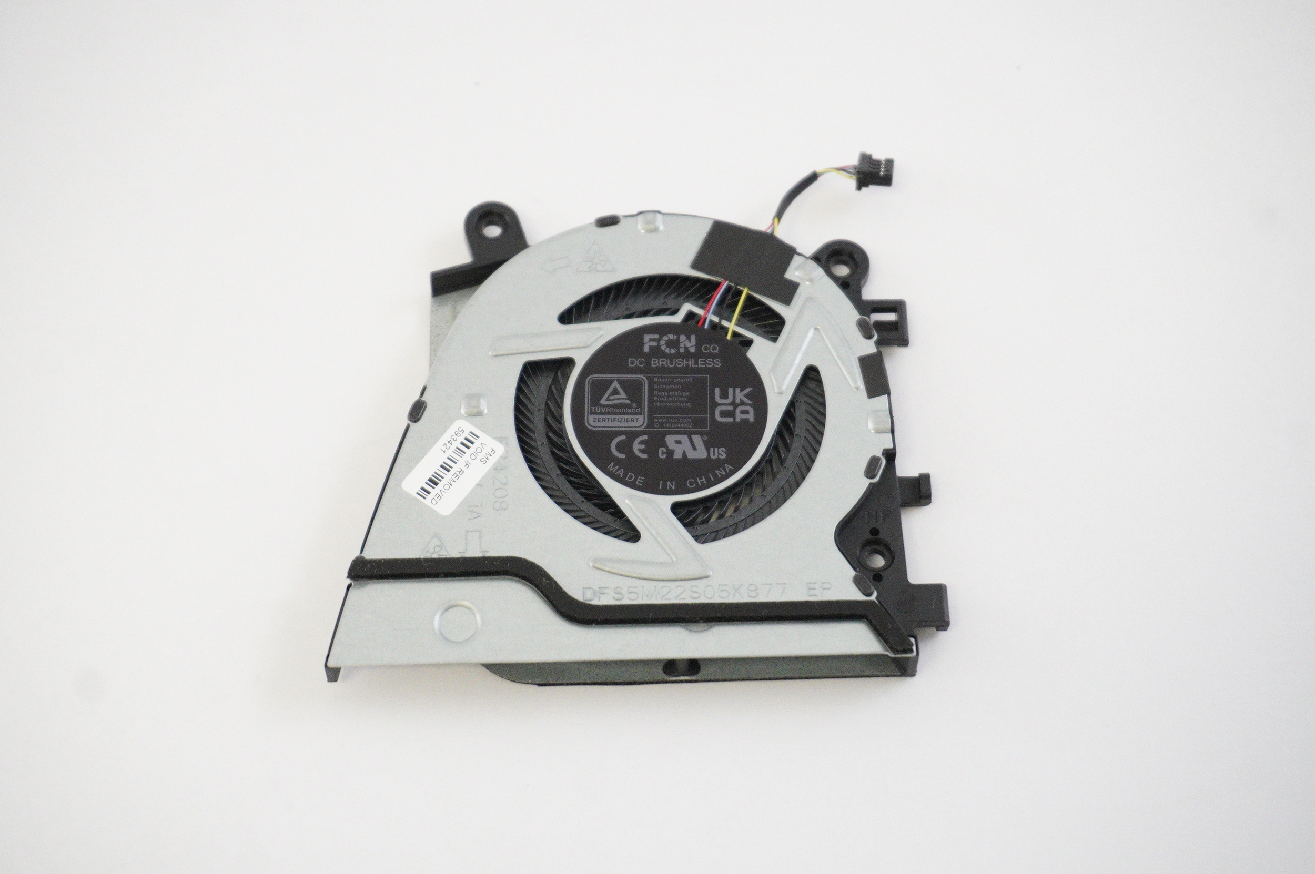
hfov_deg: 29.9
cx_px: 658
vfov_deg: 20.1
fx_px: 2463
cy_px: 437
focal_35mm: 68
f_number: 5.6
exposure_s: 1/250
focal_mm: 45
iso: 5000
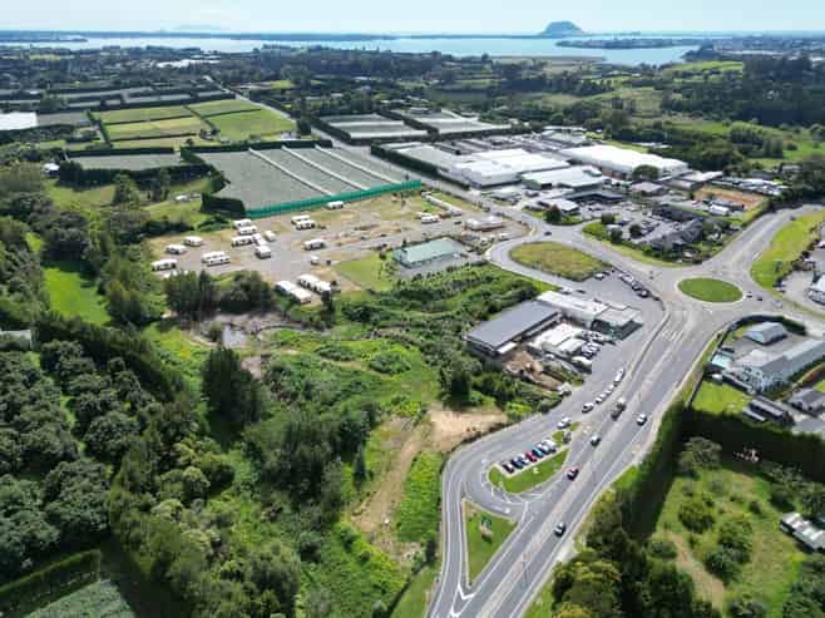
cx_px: 412
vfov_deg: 56.8
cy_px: 309
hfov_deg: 71.6
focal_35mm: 24
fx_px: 572
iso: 150
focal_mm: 6.72
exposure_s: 1/3200
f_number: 1.7
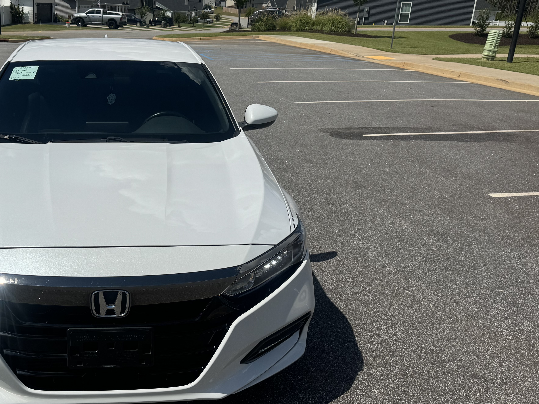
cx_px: 142
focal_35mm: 39
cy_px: 203
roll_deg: -2.6
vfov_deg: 36.8
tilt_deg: -18.8
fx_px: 607
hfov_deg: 46.3
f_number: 1.78
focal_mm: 6.76
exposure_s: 1/12346
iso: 80
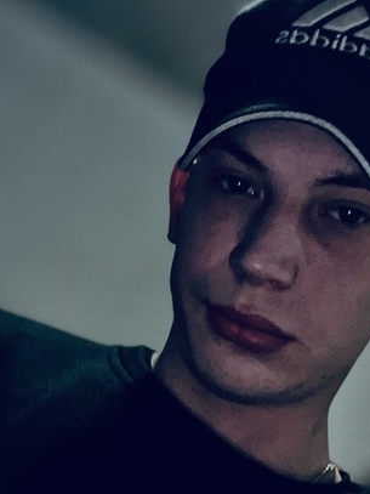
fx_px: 841
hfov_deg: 24.7
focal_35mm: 59
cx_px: 129
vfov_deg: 32.6
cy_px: 301
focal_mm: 2.71
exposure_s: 1/32
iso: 320
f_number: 2.2
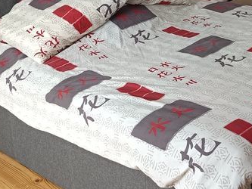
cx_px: 247
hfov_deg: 25.8
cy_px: -46
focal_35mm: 72
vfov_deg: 19.1
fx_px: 524
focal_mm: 5.31
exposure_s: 1/50
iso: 226
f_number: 1.7
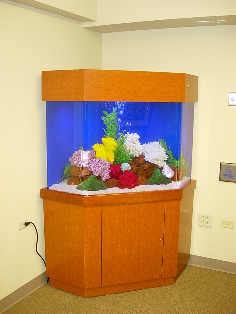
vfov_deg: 49.0
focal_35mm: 38
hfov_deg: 37.7
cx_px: 118
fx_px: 345
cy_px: 157
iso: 200
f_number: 2.8
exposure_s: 1/32
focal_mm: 7.8
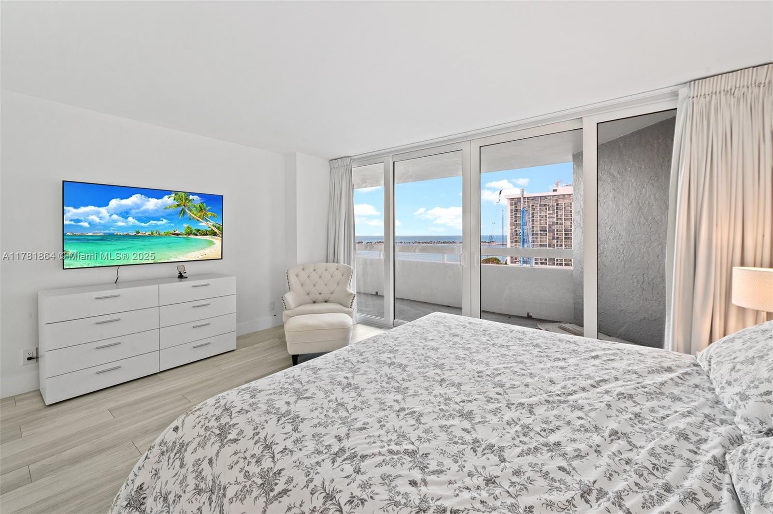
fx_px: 300
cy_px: 257
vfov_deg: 81.1
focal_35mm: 14
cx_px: 386
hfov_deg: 104.3
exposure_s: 1/13
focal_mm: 14
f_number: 8
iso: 200
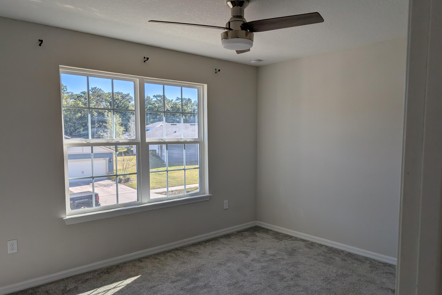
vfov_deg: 49.4
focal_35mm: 26
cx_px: 223
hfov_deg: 69.4
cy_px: 167
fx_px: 319
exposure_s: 1/2740
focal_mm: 6.9
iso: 21
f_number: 1.68
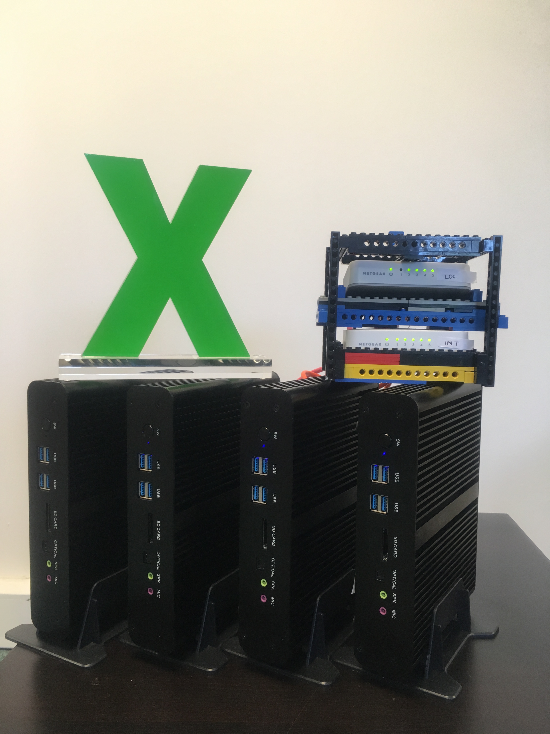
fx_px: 614
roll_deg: +0.0
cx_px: 275
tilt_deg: -6.7
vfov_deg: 61.7
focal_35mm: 29
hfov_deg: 48.2
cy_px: 367
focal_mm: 4.15
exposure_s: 1/33
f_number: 2.2
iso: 100
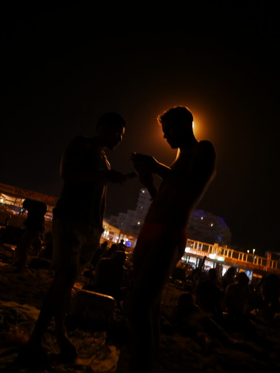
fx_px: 323
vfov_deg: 59.9
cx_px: 140
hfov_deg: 46.8
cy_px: 186
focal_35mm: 30
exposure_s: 1/125
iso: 2500
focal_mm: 15
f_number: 1.7
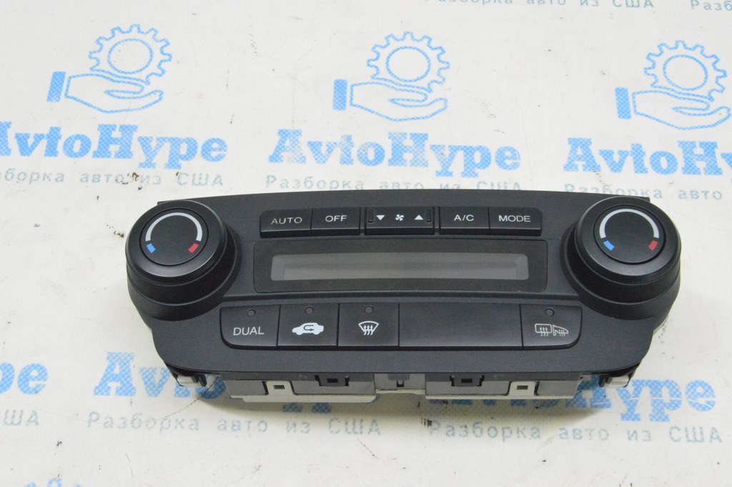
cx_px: 366
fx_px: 945
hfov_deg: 42.4
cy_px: 244
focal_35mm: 46
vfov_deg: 28.9
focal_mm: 31
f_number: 20
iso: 6400
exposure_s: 1/15
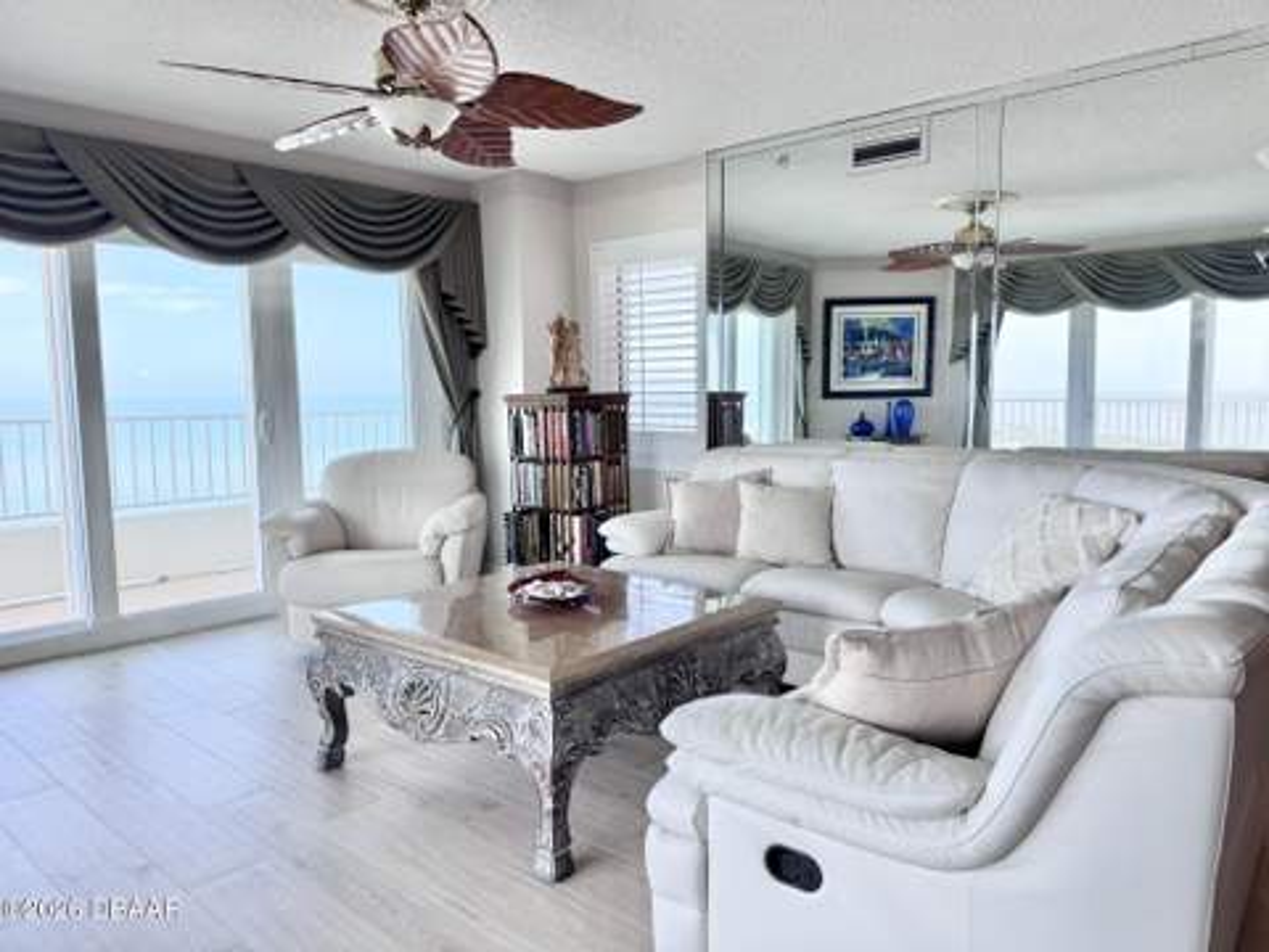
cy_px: 476
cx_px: 634
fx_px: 880
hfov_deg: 71.6
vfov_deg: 56.8
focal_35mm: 24
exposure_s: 1/211
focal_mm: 6.76
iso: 64
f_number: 1.78
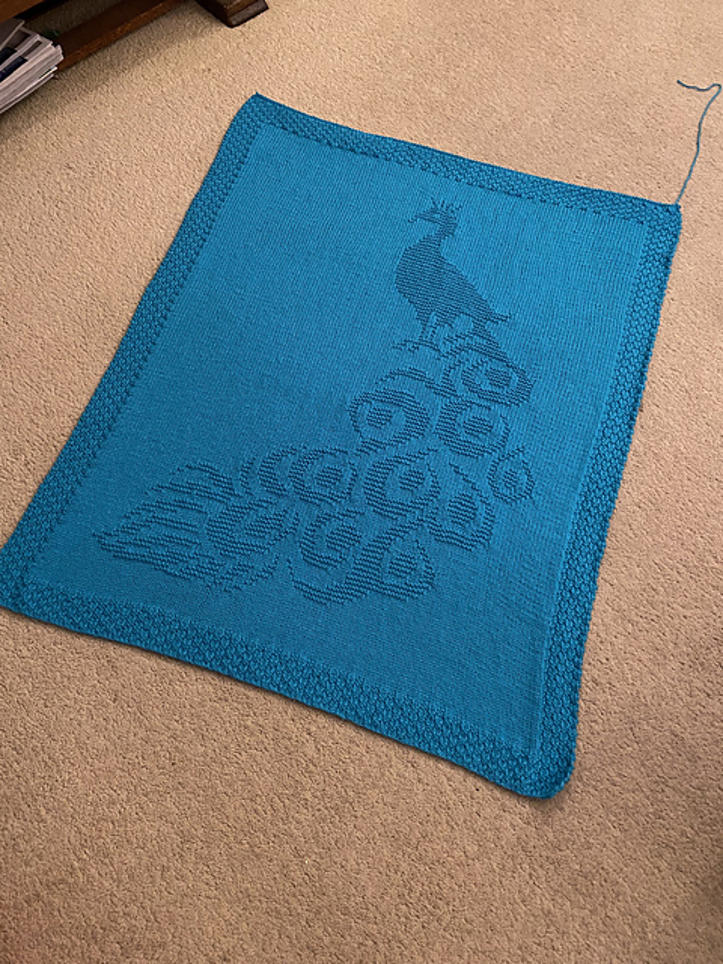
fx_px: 724
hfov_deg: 53.1
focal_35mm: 26
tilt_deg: -65.1
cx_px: 362
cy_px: 482
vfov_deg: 67.3
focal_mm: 4.25
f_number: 1.8
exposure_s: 1/25
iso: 500
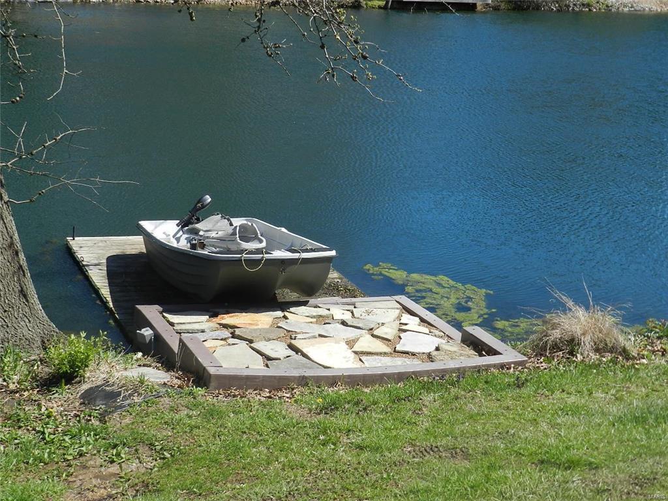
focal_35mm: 53
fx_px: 1023
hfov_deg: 36.2
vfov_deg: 27.5
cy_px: 250
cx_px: 334
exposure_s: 1/800
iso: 160
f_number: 4.4
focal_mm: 9.4
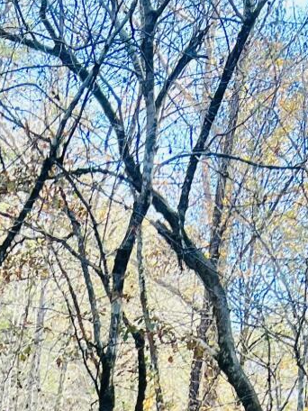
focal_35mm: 114
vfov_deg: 13.9
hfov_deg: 12.6
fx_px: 1352
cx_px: -94
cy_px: 881
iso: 64
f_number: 1.5
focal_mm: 5.7
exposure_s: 1/144
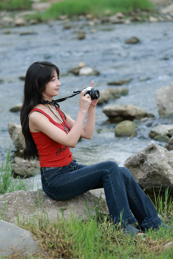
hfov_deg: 13.3
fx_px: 742
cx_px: 86
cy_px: 130
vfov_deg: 19.8
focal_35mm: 103
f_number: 2.8
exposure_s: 1/400
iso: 100
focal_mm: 104
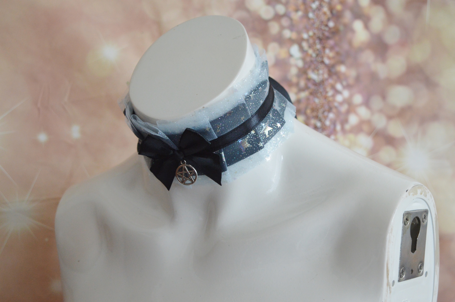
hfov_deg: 31.9
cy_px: 151
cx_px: 228
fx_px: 795
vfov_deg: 21.5
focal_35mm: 63
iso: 1100
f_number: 5
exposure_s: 1/60
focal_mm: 42
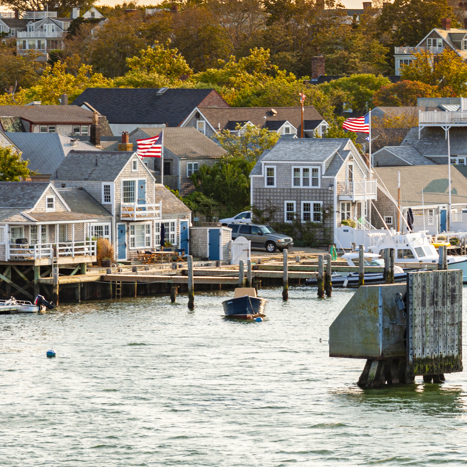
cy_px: 107
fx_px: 3724
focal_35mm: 244
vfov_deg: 7.2
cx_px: 640
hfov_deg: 7.1
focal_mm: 92
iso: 100
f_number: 8
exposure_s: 1/100
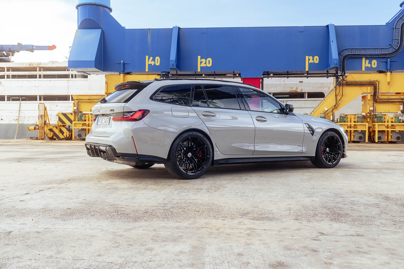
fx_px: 393
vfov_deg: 37.9
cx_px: 202
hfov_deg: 54.4
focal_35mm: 35
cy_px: 134
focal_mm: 35
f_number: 4
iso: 320
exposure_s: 1/320
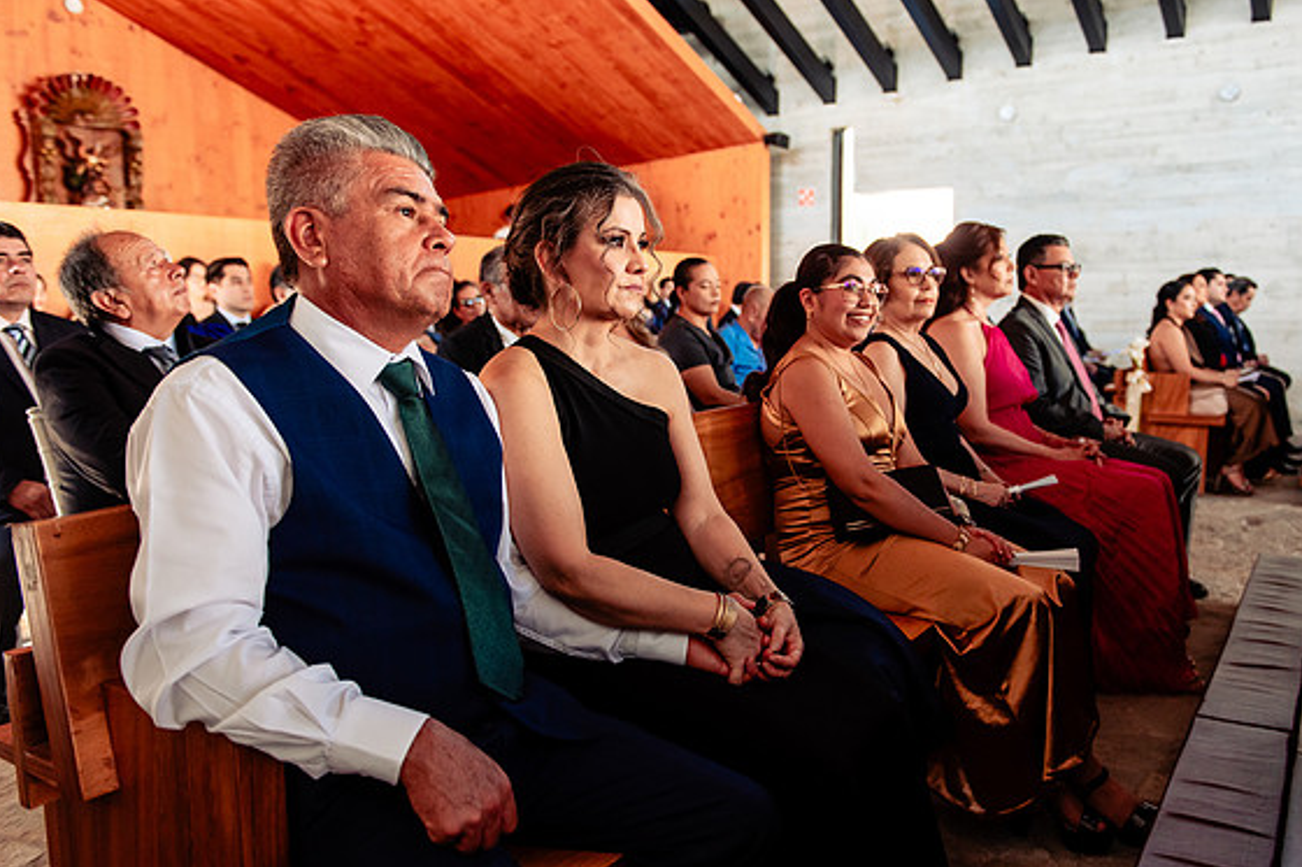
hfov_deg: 61.9
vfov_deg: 43.6
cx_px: 687
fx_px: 1085
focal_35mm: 30
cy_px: 445
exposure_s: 1/250
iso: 800
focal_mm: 27
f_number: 3.2
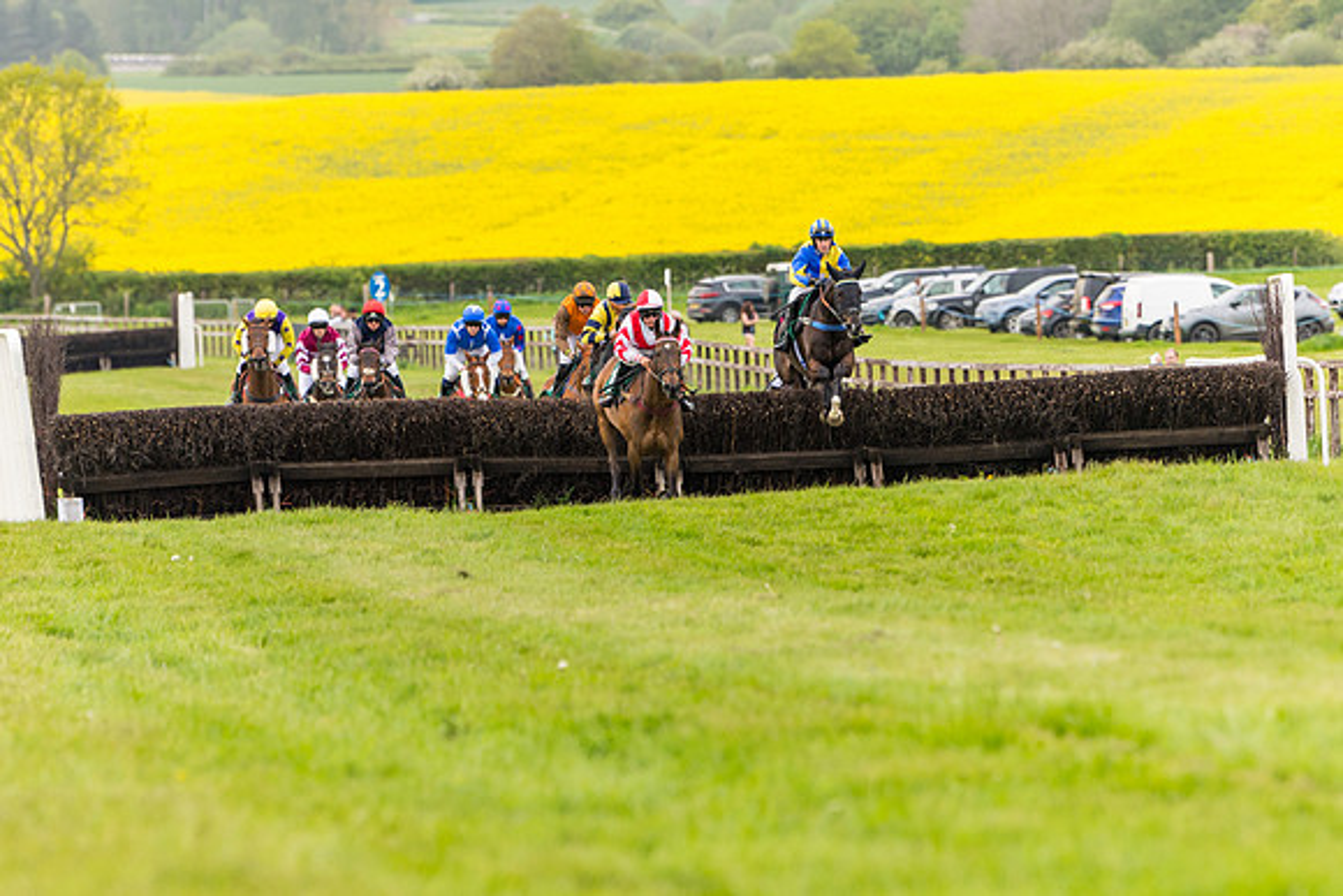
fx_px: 11194
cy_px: 448
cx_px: 672
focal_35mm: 300
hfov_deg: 6.9
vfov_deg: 4.6
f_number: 4
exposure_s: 1/1250
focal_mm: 200
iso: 400
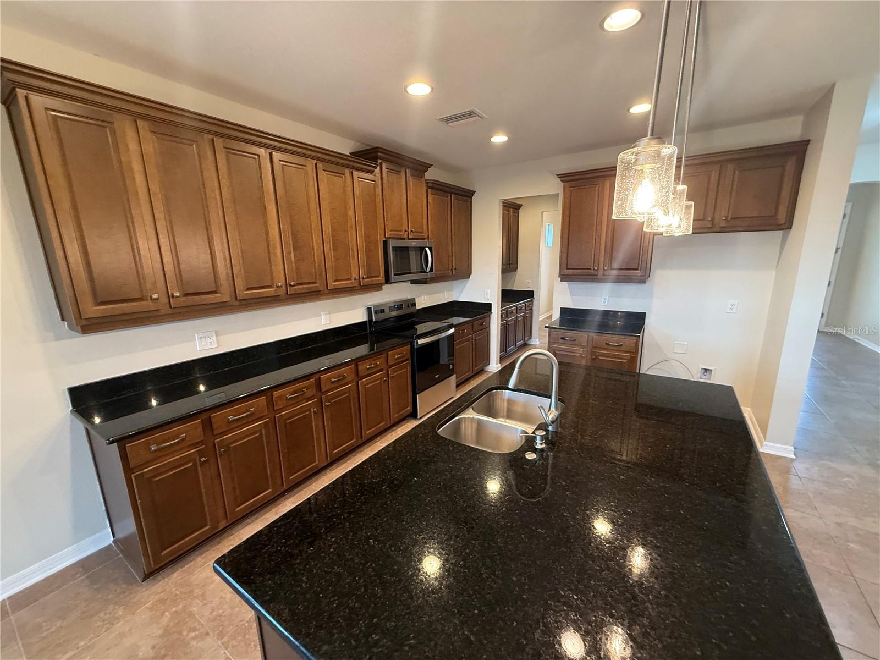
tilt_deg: -9.5
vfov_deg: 85.7
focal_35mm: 14
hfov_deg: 102.1
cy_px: 330
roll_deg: +2.4
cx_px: 440
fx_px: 356
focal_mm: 2.22
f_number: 2.2
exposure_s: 1/60
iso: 400
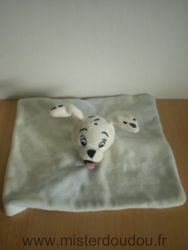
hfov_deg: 37.7
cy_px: 125
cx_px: 94
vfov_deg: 49.0
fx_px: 275
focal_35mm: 38
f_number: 3.1
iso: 200
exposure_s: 1/42.4
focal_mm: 6.3
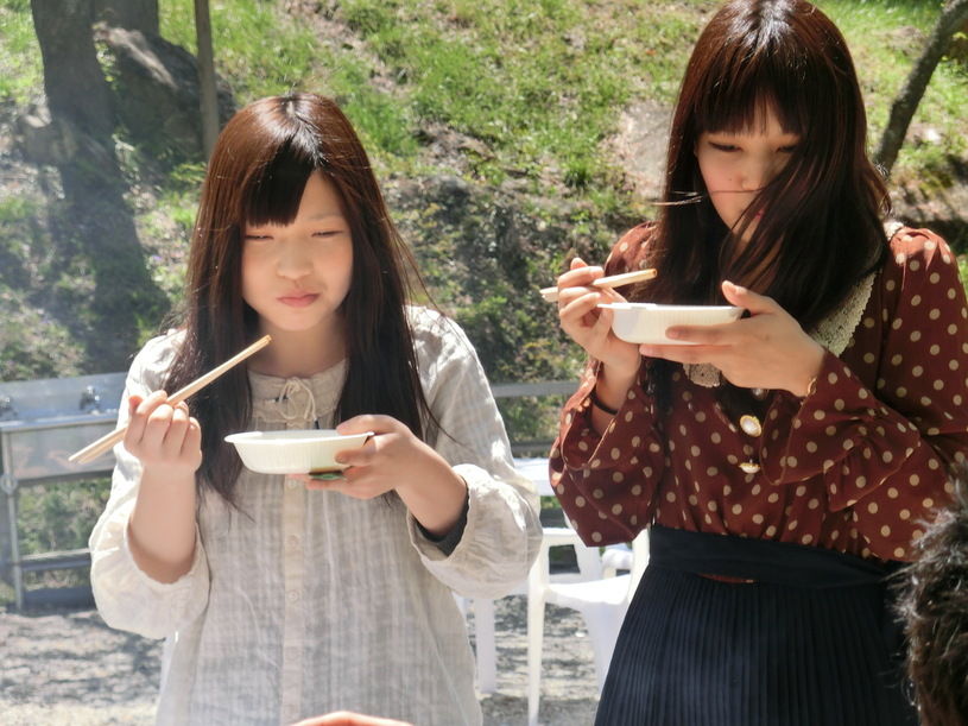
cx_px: 484
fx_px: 3775
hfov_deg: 14.6
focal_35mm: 135
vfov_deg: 11.0
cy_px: 363
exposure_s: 1/320
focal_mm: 23.8
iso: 80
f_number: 4.8
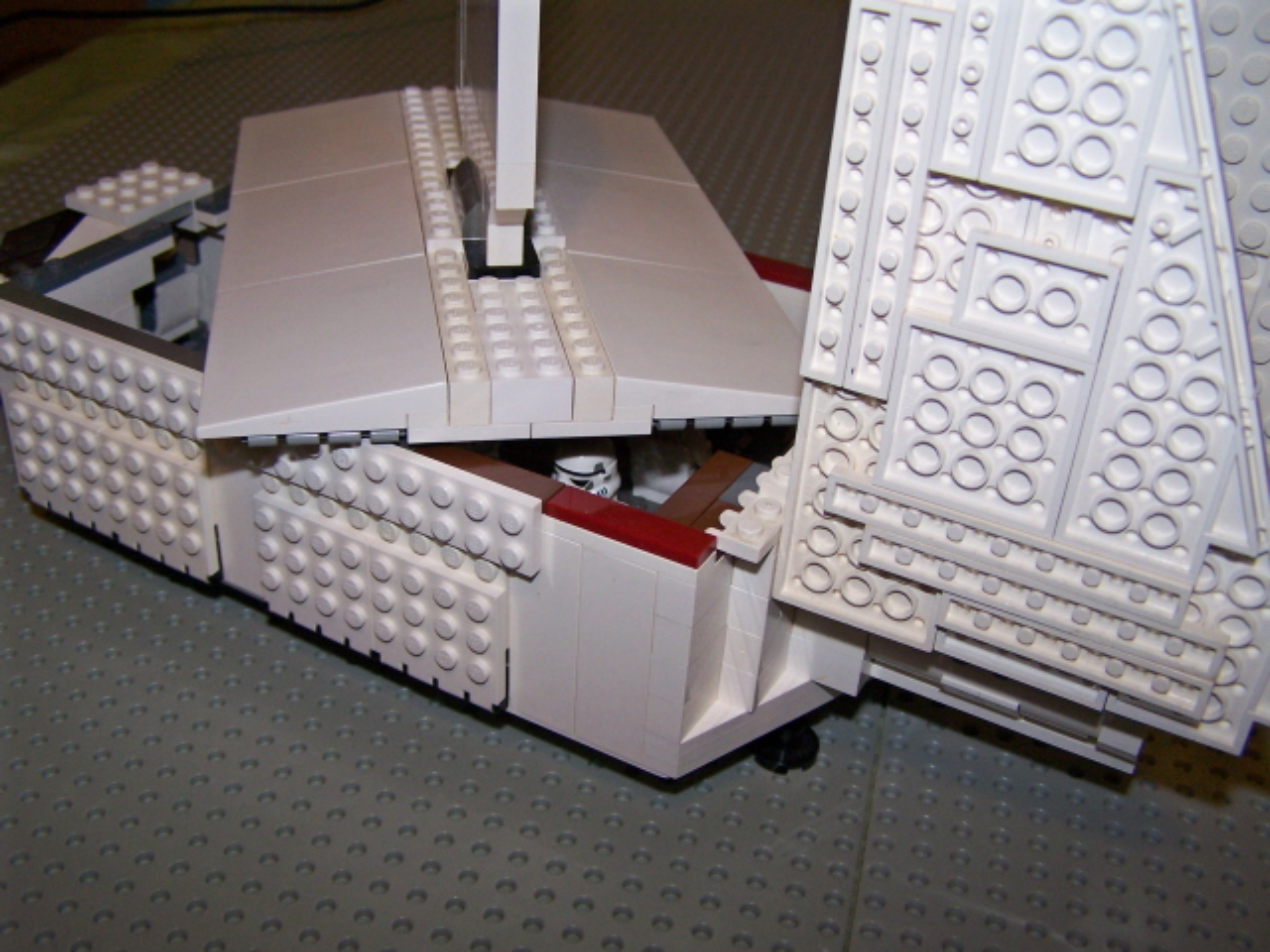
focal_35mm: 38
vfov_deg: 37.7
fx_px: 1394
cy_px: 476
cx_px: 635
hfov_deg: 49.0
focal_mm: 6.3
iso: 140
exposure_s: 1/60
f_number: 2.8
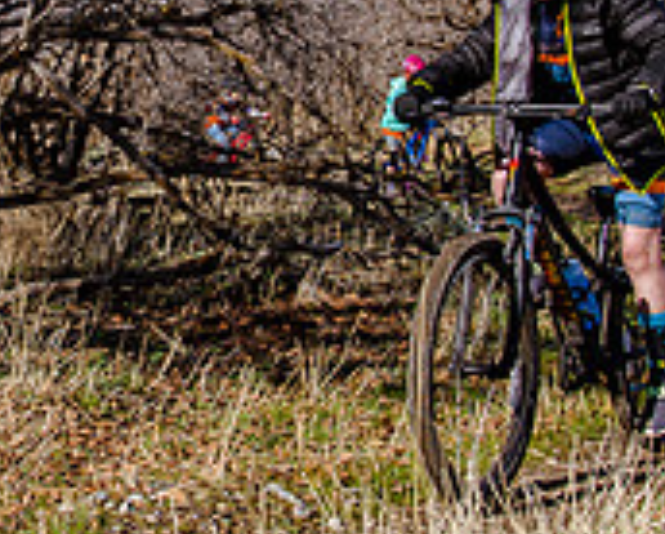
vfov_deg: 16.1
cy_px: 118
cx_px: 27
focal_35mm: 95
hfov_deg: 19.6
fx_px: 1872
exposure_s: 1/250
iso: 200
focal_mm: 30
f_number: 10
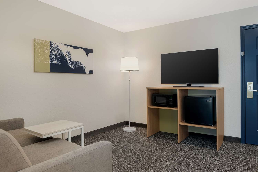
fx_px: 165
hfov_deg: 76.1
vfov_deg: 55.1
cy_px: 86
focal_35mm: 23
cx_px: 129
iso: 250
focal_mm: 23
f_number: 9
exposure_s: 1.6
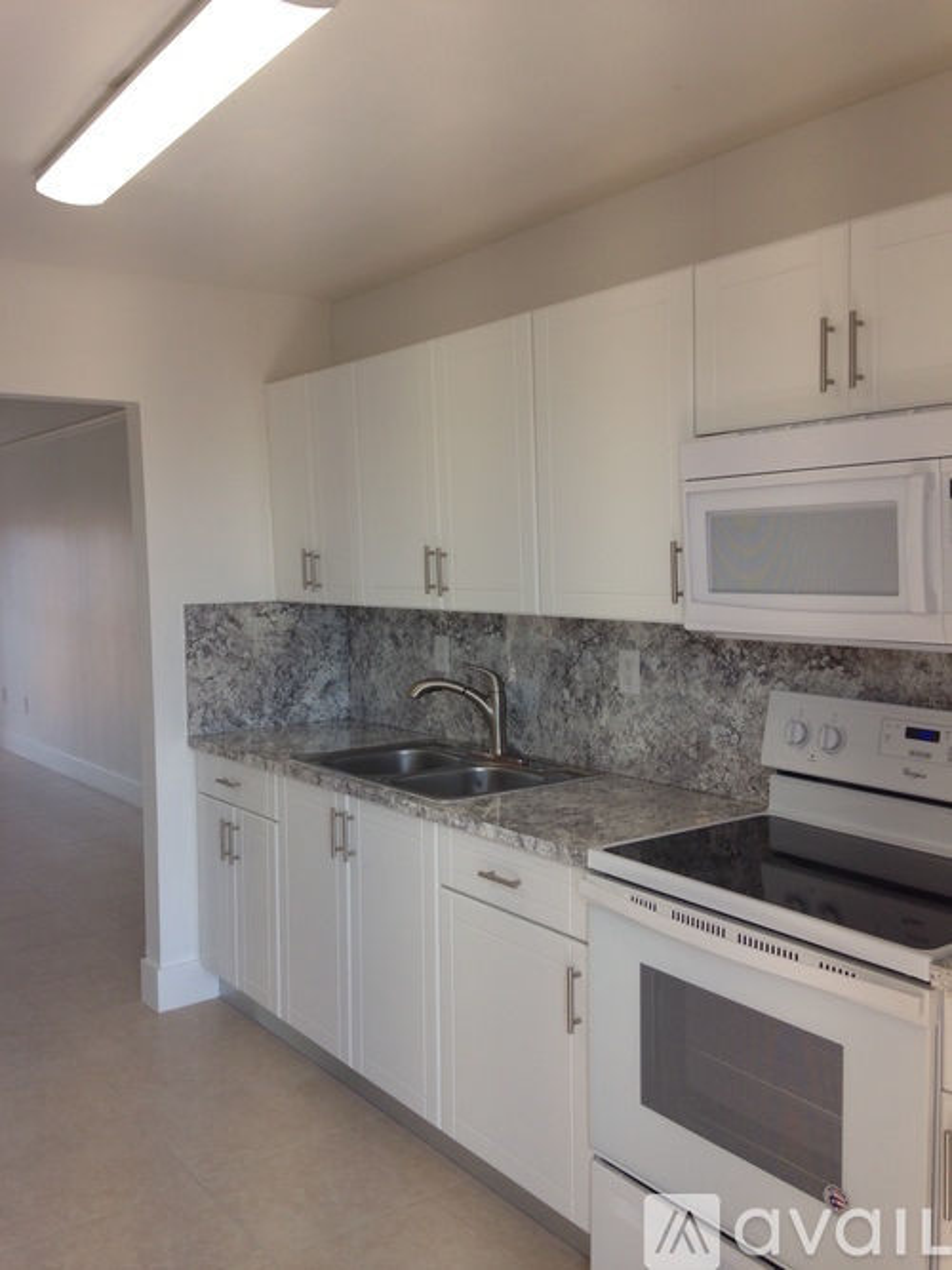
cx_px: 476
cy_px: 635
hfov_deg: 42.9
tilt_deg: -2.1
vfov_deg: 55.4
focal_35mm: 33
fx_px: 1210
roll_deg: +2.0
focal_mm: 4.12
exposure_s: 1/183
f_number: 2.4
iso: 50
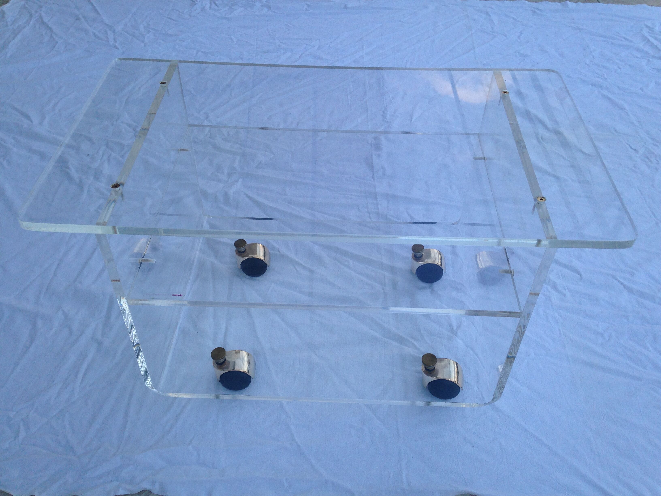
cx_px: 330
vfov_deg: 42.9
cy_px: 248
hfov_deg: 55.4
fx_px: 630
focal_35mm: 33
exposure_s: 1/120
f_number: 2.4
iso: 50
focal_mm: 4.12
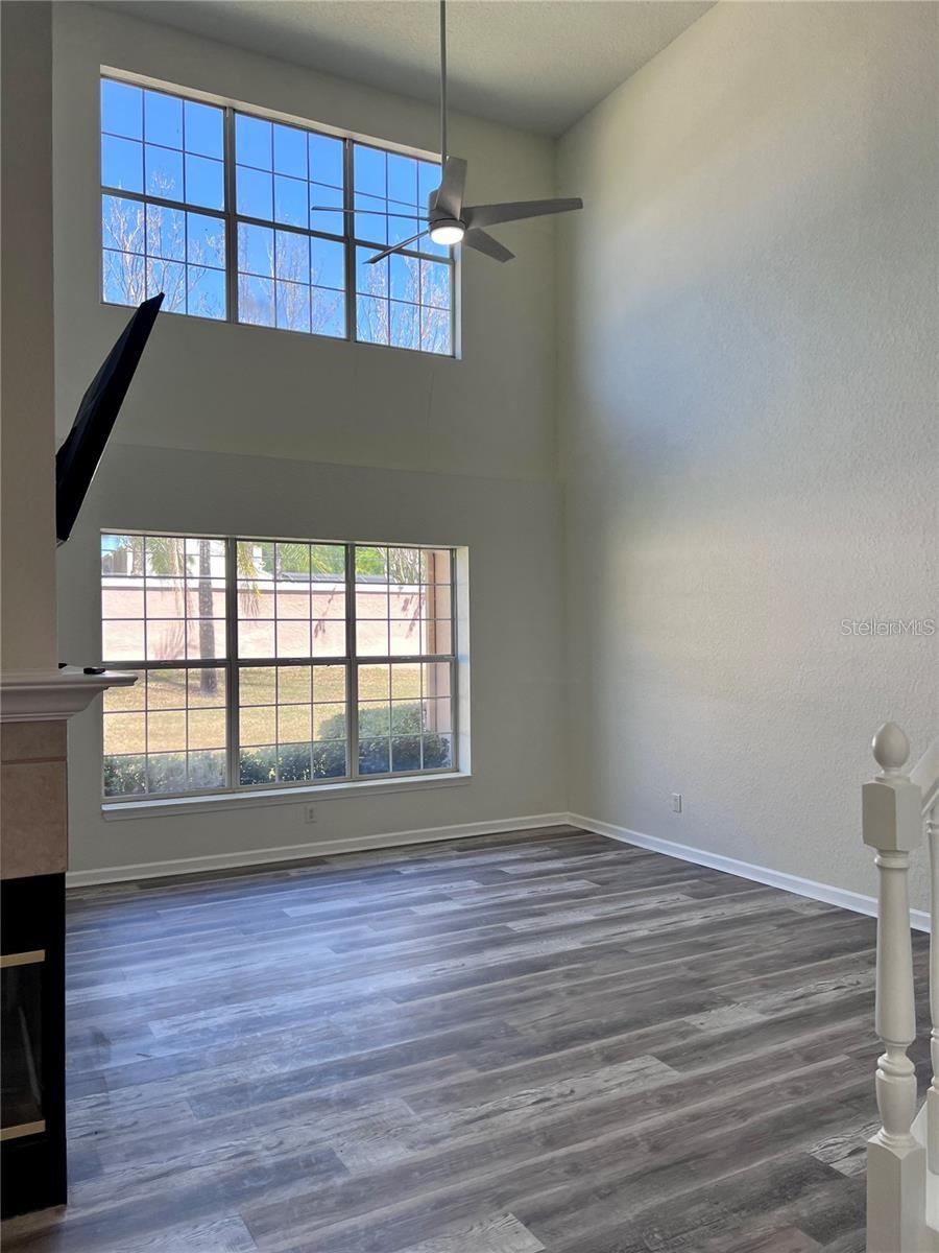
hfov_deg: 53.1
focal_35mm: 26
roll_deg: +0.2
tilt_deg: +1.4
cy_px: 626
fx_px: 940
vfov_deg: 67.3
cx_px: 470
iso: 50
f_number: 1.5
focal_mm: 5.7
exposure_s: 1/325
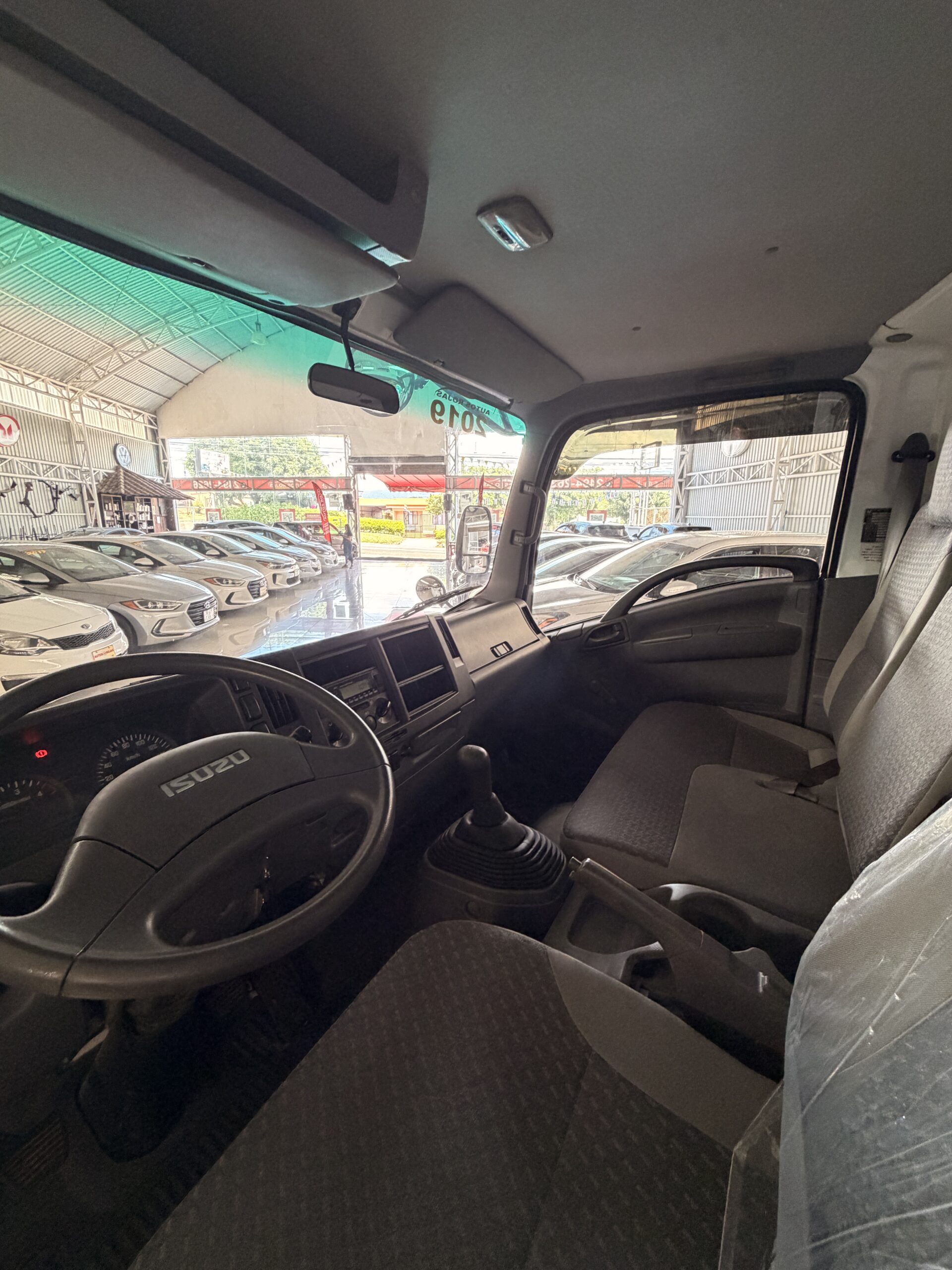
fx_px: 513
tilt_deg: -13.2
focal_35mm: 14
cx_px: 476
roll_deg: -1.5
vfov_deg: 102.1
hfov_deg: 85.7
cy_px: 635
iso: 320
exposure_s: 1/95
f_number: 2.2
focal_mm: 2.22
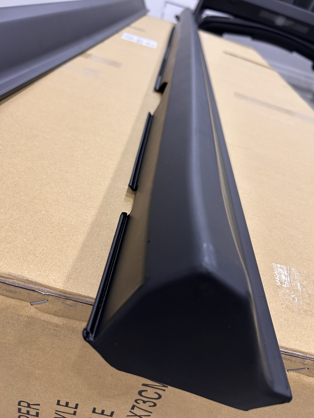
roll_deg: -17.4
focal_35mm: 26
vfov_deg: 67.3
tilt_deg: -33.8
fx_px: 314
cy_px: 209
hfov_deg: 53.1
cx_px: 157
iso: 125
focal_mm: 5.7
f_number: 1.5
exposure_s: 1/60
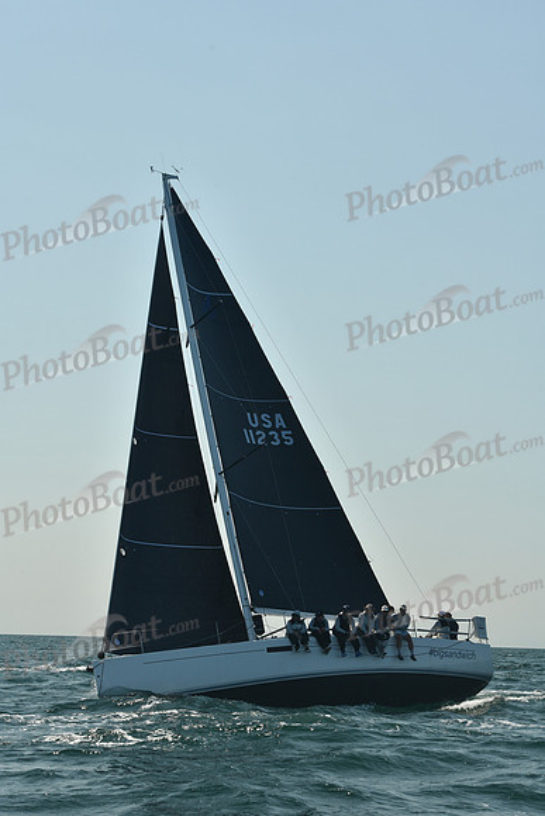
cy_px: 408
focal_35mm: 86
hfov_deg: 15.9
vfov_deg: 23.6
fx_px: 1952
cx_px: 272
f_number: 9
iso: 320
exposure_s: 1/640
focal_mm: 86
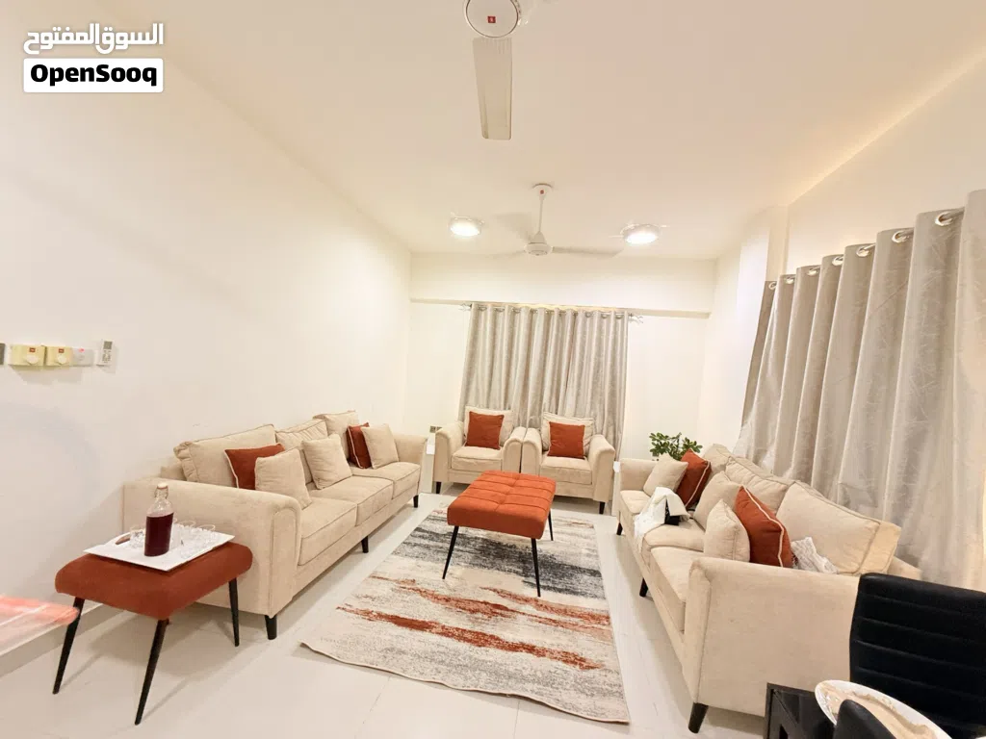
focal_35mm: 14
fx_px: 399
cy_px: 370
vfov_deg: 85.7
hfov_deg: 102.1
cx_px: 493
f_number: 2.2
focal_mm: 2.22
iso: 250
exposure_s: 1/50
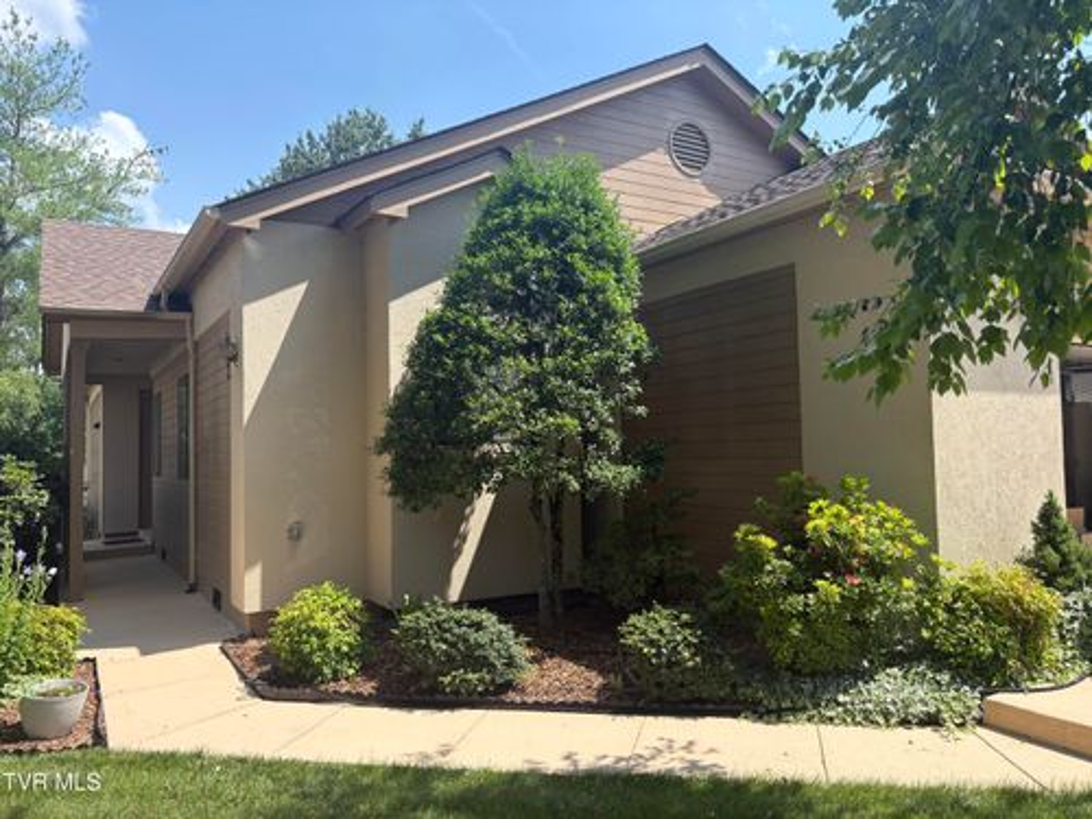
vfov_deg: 53.1
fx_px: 820
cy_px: 410
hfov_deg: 67.3
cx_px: 546
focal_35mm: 26
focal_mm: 5.96
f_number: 1.6
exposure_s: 1/1364
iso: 50
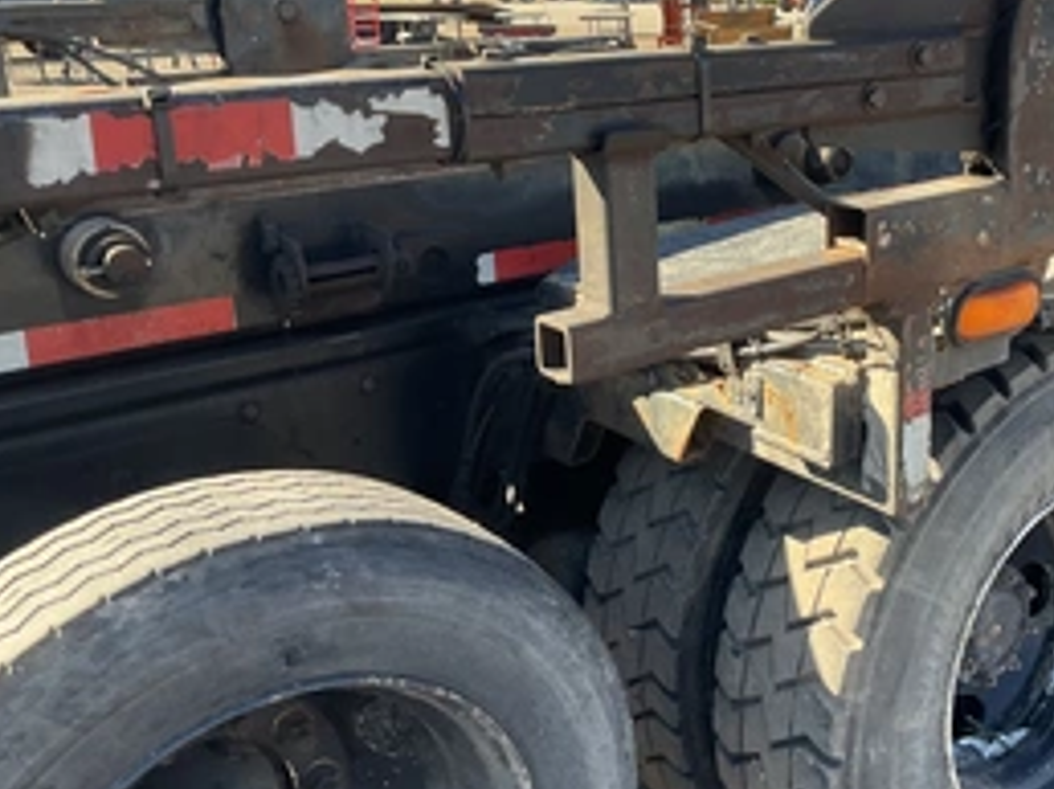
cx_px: 797
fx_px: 1369
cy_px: 323
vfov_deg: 32.1
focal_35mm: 45
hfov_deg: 40.8
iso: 20
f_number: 1.8
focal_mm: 3
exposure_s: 1/210
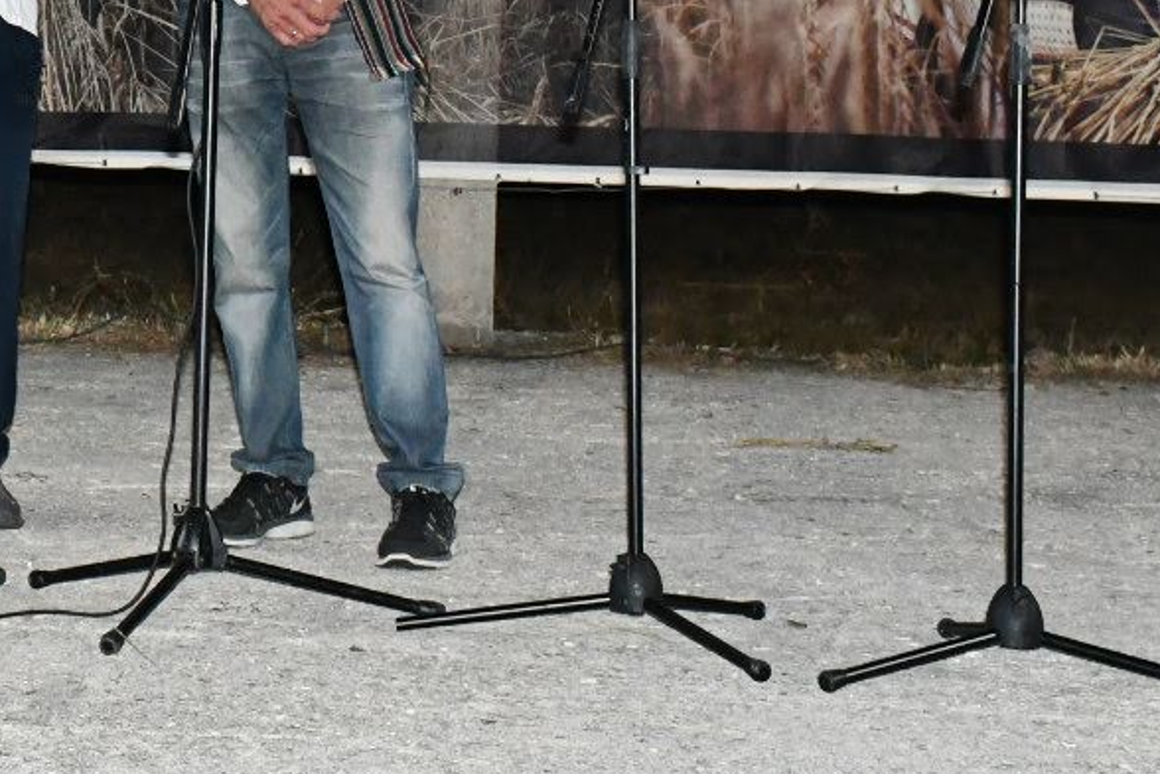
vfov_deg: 10.8
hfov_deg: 16.1
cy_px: -233
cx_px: -61
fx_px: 3995
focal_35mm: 124
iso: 3200
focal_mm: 30
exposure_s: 1/60
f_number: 6.3
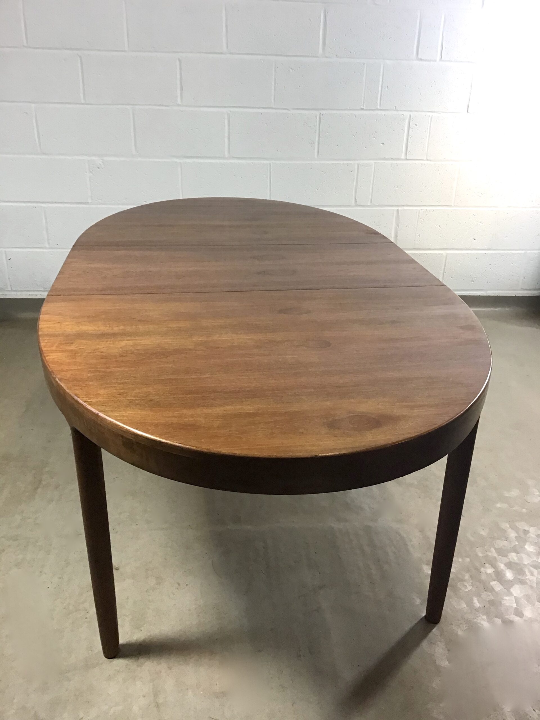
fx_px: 645
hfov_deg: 45.4
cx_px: 270
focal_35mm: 31
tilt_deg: -23.3
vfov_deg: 58.4
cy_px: 360
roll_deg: -0.6
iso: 40
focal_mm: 3.3
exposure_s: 1/33
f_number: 2.4
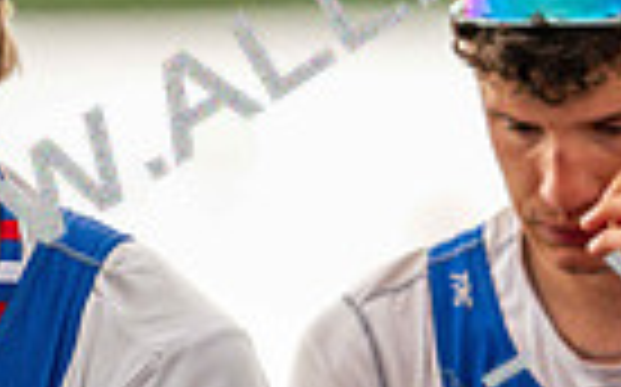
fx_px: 26651
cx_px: 279
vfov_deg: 0.8
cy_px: 394
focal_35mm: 1576
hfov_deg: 1.3
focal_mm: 368
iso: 800
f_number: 6.3
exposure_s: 1/1250
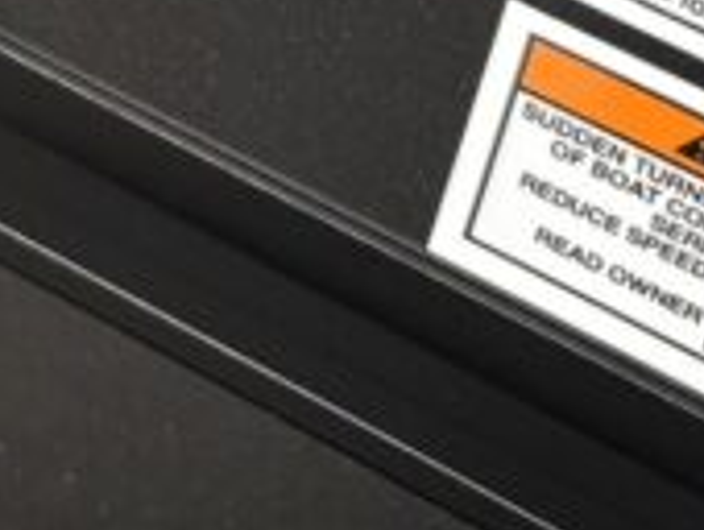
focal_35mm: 163
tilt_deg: -29.2
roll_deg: -9.1
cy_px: -923
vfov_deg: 8.1
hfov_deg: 11.5
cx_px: -420
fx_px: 3320
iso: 50
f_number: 1.6
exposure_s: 1/4630
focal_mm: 5.96
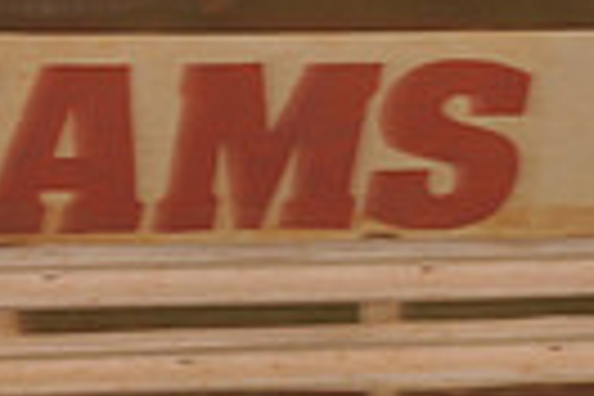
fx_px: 7589
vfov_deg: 3.0
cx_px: 1152
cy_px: 630
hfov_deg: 4.4
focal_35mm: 460
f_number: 6.3
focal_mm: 105
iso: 800
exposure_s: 1/320
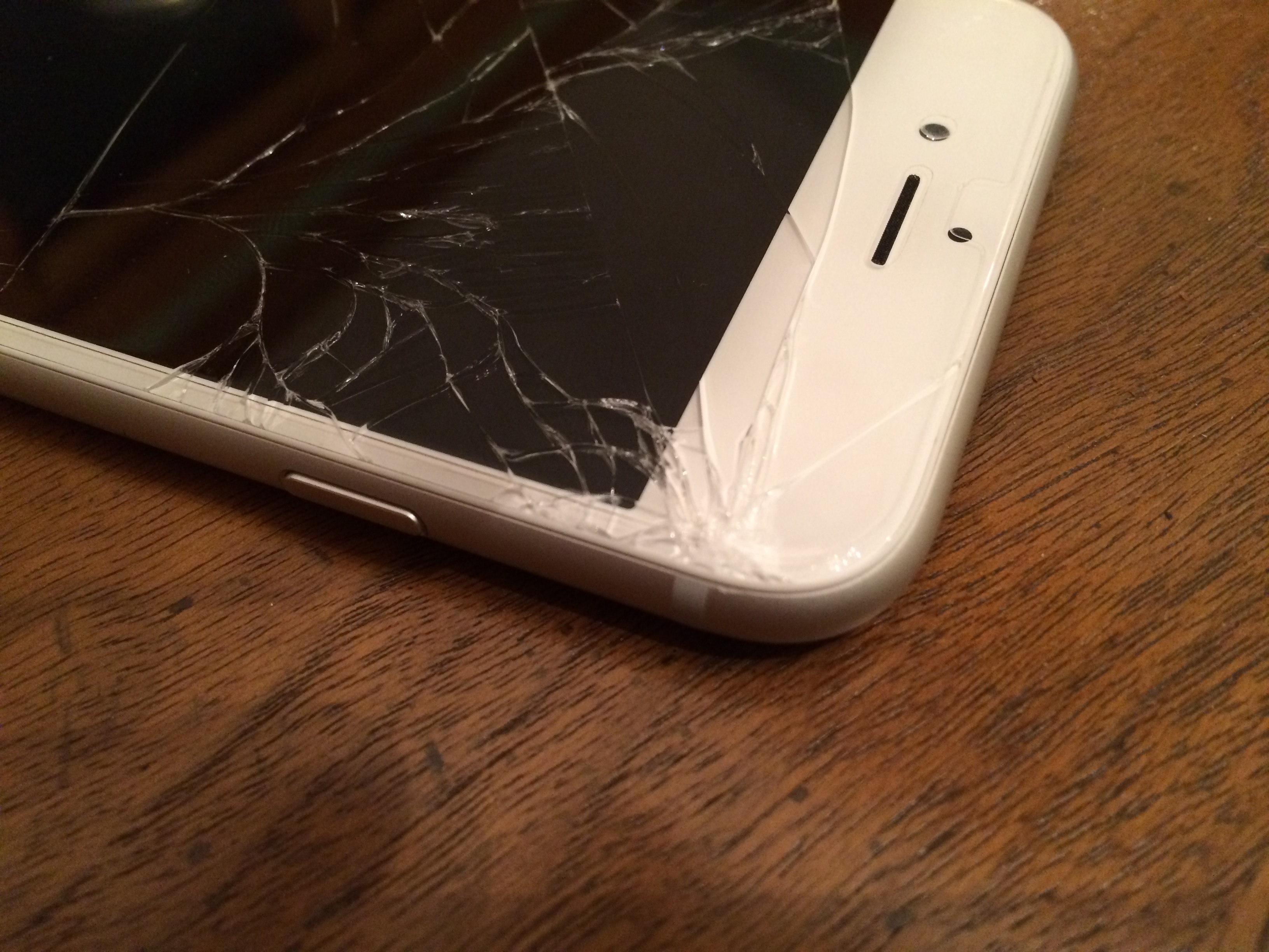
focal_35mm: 29
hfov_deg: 61.7
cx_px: 634
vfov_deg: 48.2
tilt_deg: -51.0
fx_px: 1063
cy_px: 476
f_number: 2.2
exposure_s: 1/30
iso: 320
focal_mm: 4.15
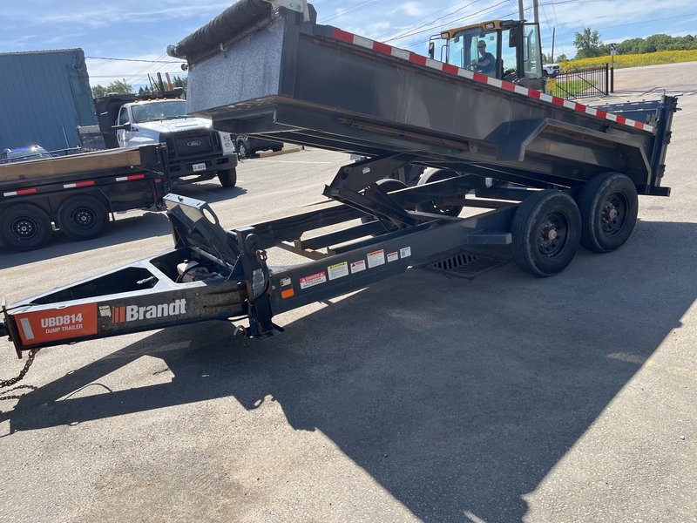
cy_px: 262
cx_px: 348
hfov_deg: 67.3
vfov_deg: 53.1
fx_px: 524
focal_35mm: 26
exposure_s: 1/1580
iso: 50
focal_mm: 5.1
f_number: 1.6
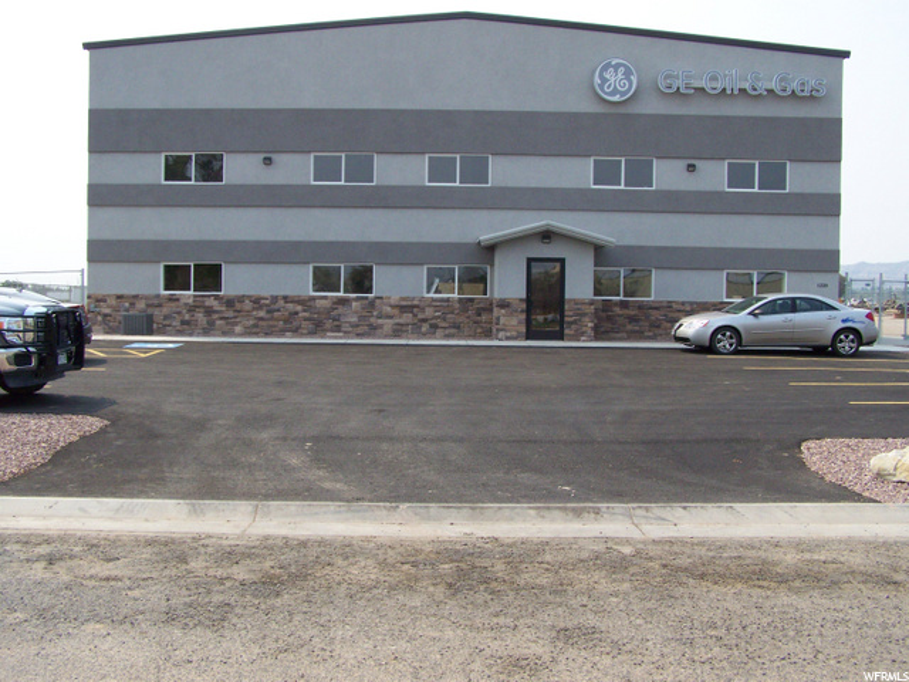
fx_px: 998
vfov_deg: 37.7
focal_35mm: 38
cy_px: 341
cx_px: 454
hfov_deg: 49.0
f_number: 4
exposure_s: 1/1000
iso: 160
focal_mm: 6.3
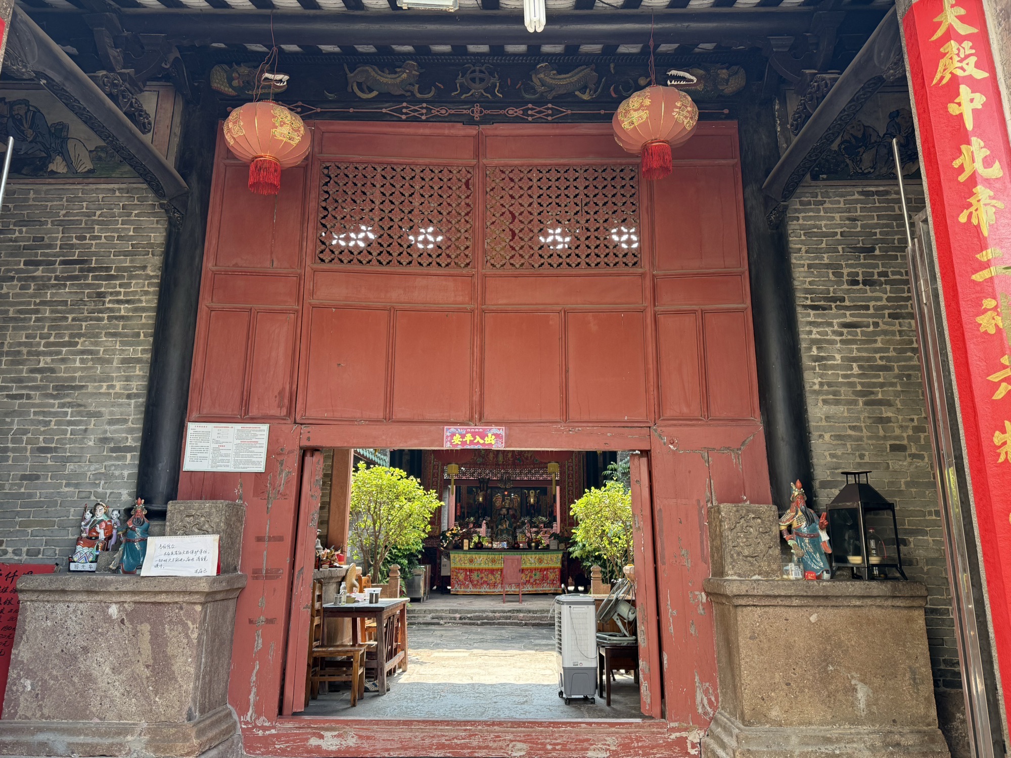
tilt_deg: +15.0
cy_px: 379
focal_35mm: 24
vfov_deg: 56.8
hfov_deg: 71.6
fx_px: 701
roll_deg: -0.3
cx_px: 506
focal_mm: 6.76
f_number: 1.78
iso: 100
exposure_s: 1/268
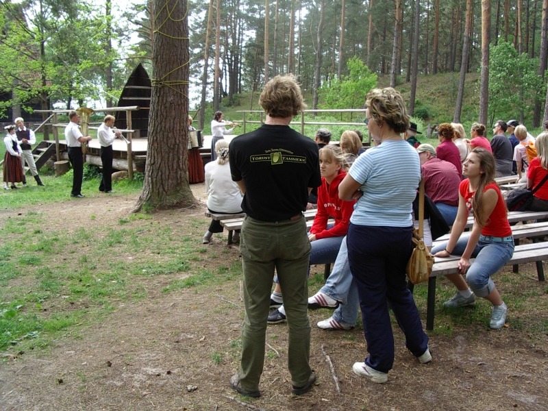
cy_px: 206
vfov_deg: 37.7
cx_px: 274
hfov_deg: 49.0
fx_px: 602
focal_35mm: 38
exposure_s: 1/60
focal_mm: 5.8
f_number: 4.8
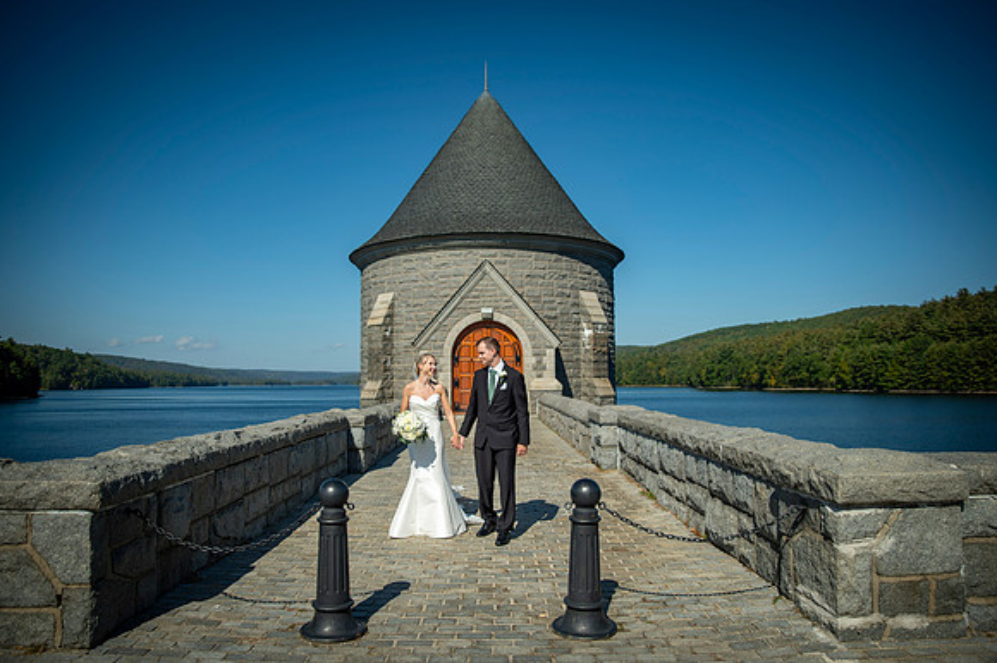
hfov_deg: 72.4
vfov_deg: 51.9
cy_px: 332
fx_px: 681
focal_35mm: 25
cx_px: 498
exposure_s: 1/2500
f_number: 2.8
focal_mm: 24
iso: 80
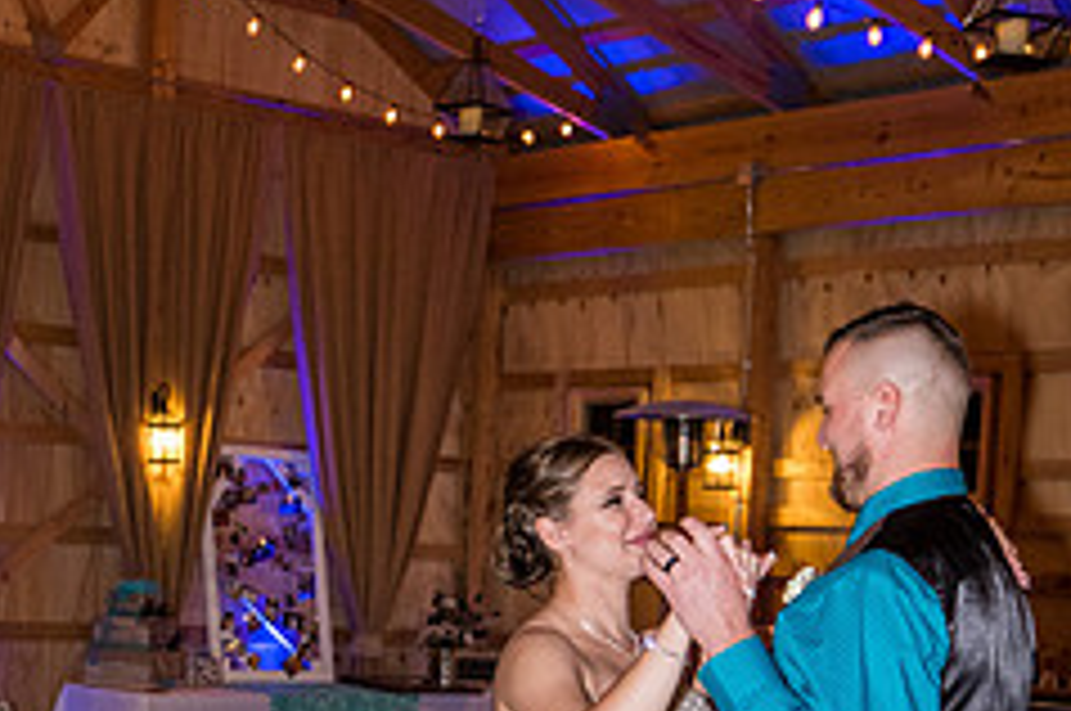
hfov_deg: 28.1
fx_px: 2139
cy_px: 742
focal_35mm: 72
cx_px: 598
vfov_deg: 18.3
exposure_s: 1/200
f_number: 3.2
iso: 1600
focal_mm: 25.4
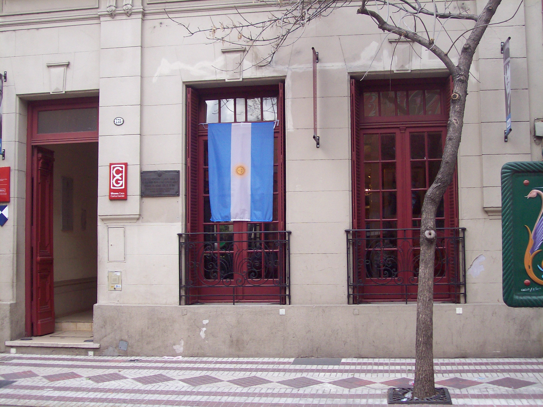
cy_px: 204
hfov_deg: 42.1
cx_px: 272
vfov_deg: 32.2
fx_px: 706
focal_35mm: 45
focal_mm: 7.6
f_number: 3
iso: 80
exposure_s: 1/91
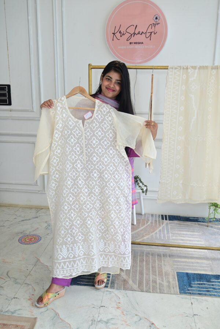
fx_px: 311
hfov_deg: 38.9
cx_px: 110
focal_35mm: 34
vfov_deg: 55.8
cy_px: 164
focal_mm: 34
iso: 320
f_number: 6.3
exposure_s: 1/160
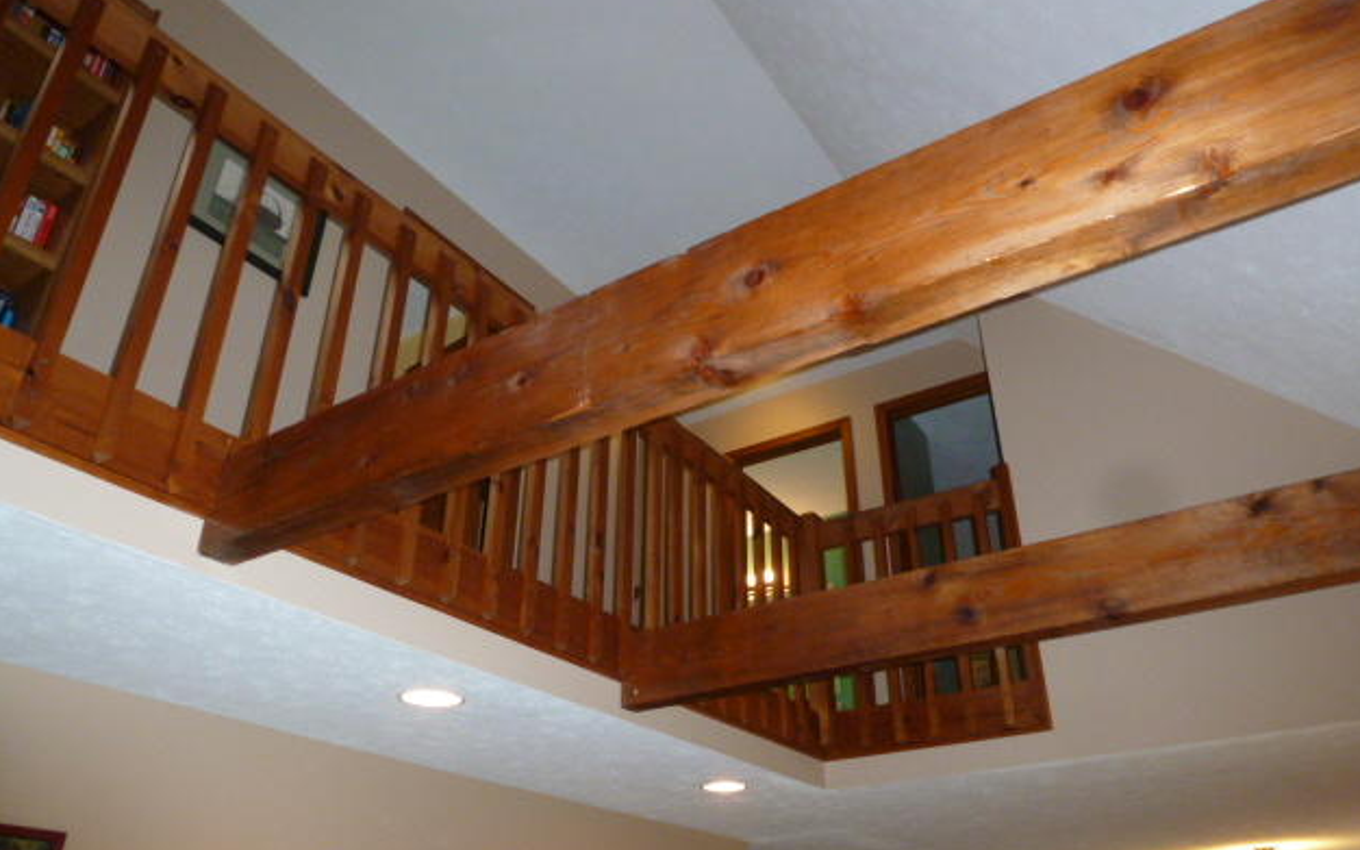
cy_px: 459
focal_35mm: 26
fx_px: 964
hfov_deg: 70.4
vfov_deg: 47.5
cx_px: 691
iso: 320
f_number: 3.3
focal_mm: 4.3
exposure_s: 1/60
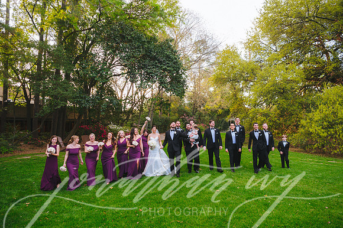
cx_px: 172
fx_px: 229
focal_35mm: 24
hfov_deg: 73.8
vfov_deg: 53.1
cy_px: 114
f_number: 3.5
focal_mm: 24
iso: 1000
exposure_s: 1/320
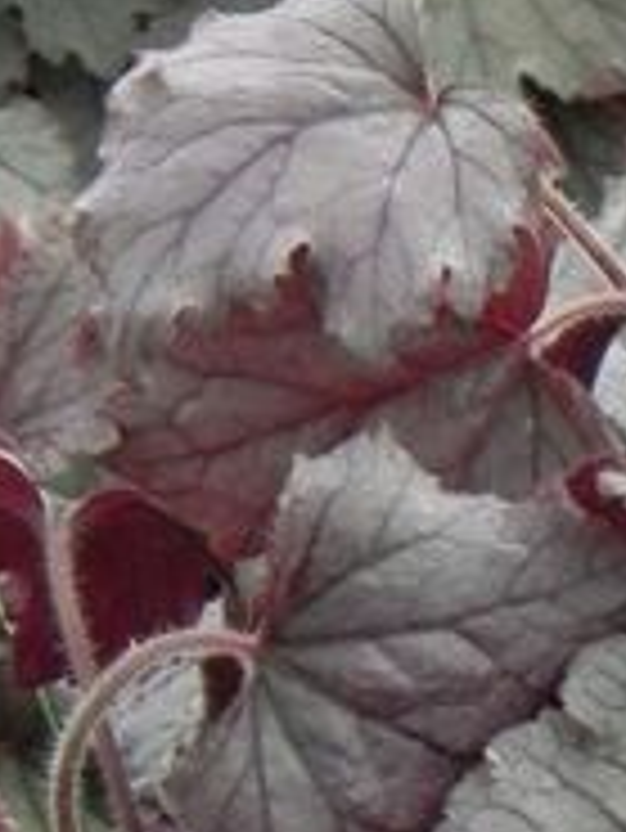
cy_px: 1102
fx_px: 13415
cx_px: 905
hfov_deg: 2.7
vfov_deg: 3.5
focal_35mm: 557
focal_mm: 23
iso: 160
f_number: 5.6
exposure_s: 1/125
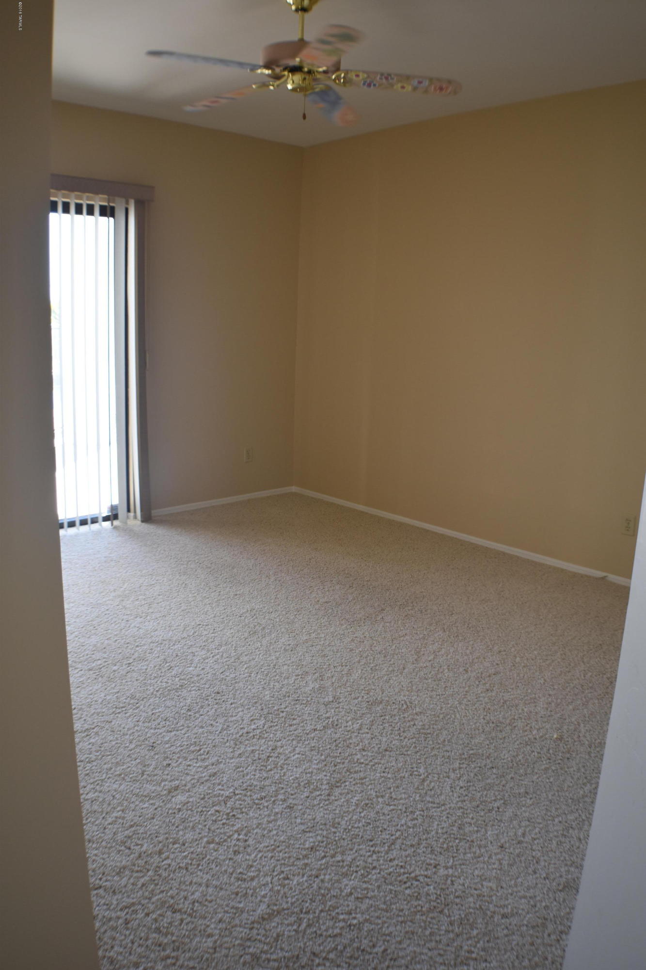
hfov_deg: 35.5
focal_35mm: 38
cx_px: 323
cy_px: 485
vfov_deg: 51.3
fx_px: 1009
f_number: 4.5
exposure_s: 1/80
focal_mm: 25
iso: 400
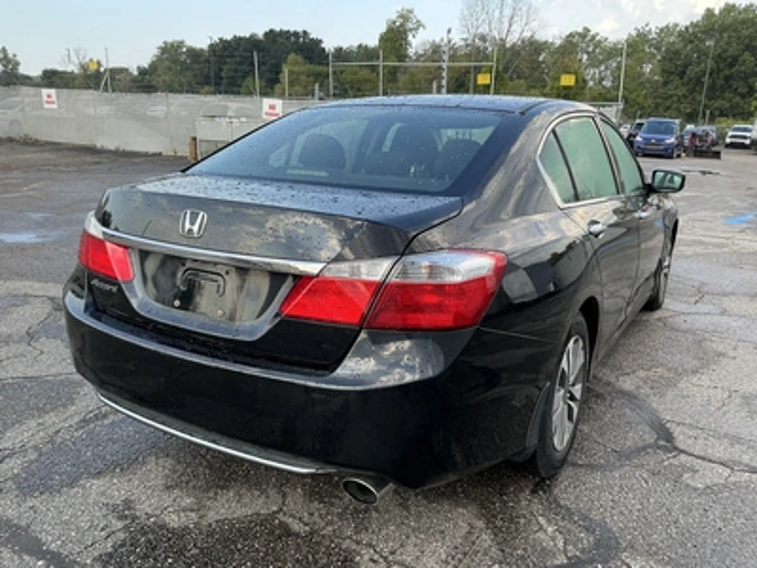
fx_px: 612
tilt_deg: -14.8
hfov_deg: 63.4
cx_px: 378
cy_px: 284
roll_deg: -1.9
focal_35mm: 28
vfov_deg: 49.7
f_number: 1.8
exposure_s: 1/277
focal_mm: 3
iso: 25
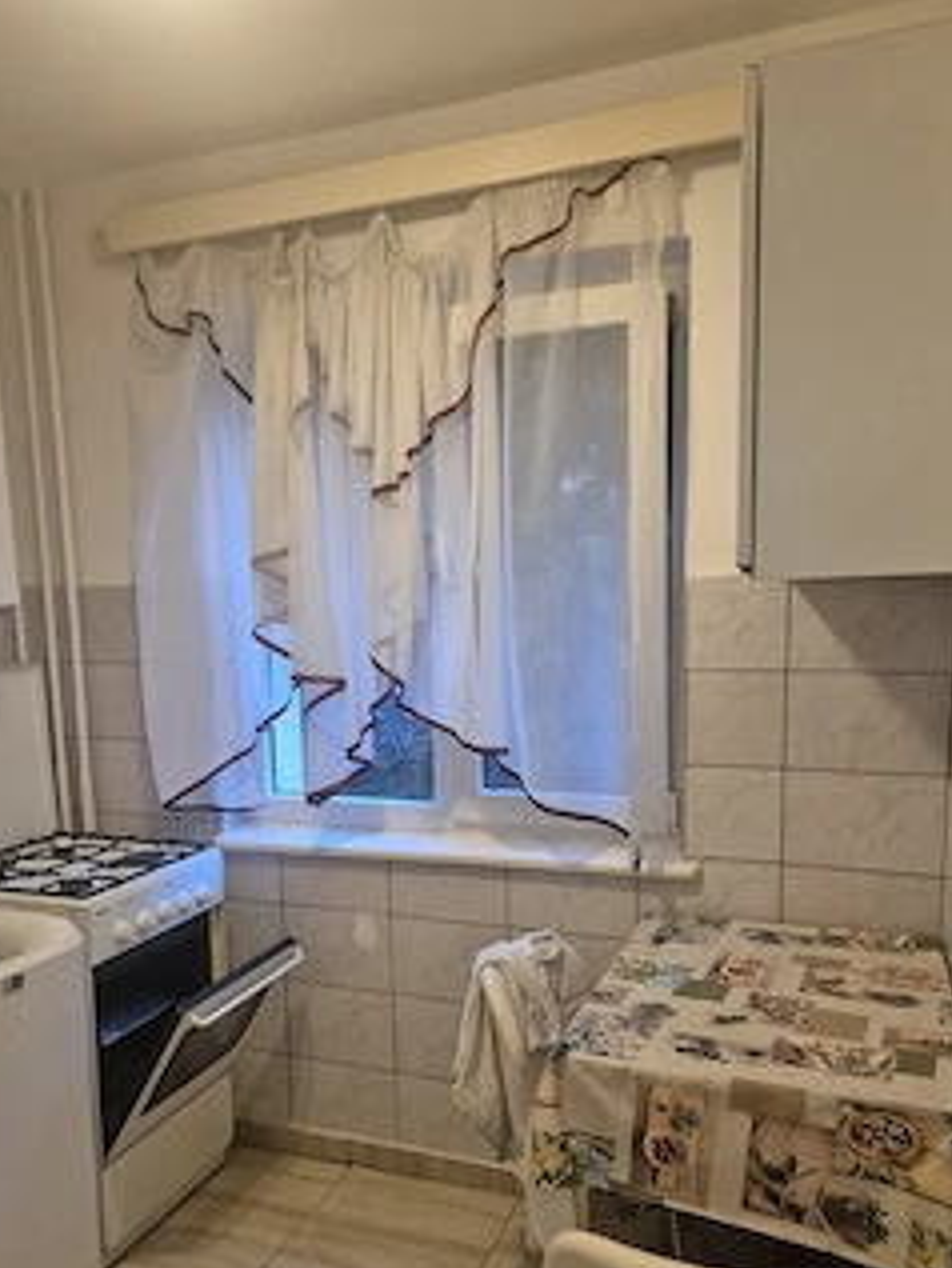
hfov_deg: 48.3
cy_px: 764
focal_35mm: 29
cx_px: 472
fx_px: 1063
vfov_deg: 61.1
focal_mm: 5.4
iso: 800
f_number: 1.8
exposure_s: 1/100
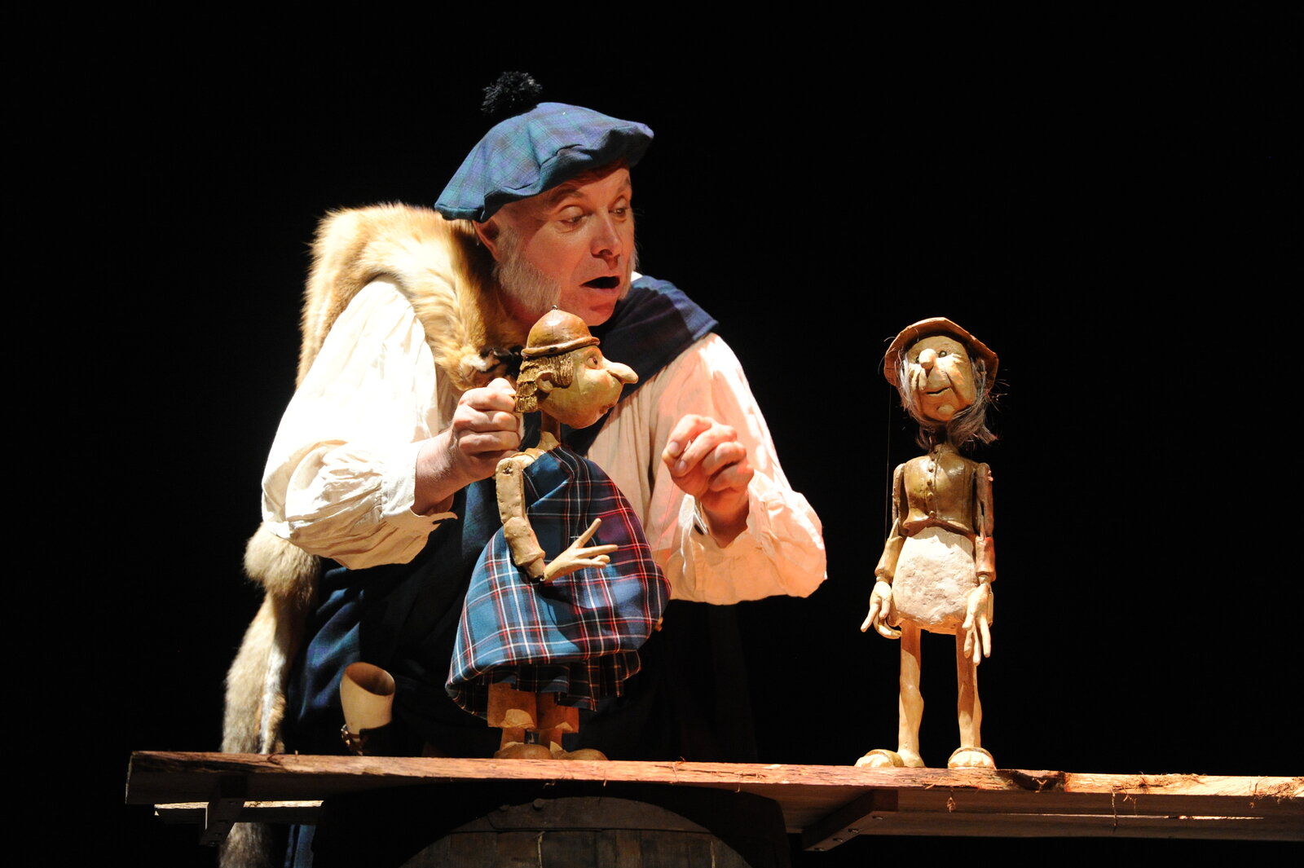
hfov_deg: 10.3
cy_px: 434
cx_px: 652
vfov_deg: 6.9
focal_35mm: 200
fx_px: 7240
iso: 6400
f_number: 3.5
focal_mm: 200
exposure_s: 1/160
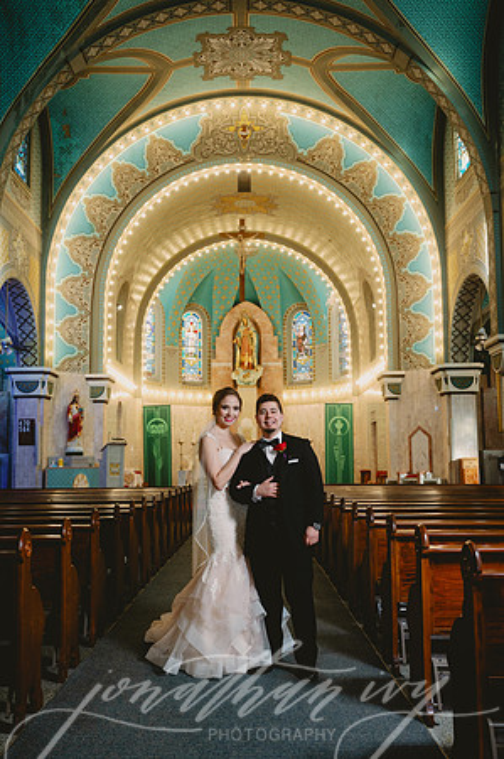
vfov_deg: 53.2
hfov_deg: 36.8
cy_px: 380
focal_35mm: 36
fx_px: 758
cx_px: 252
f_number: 4
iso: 1000
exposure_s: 1/125
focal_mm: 36
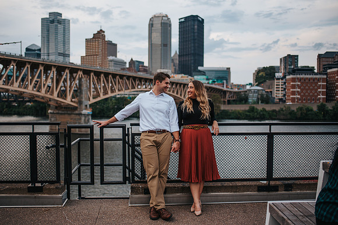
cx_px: 160
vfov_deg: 35.6
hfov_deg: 51.4
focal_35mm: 37
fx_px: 351
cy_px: 112
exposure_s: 1/800
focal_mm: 35
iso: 100
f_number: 1.8
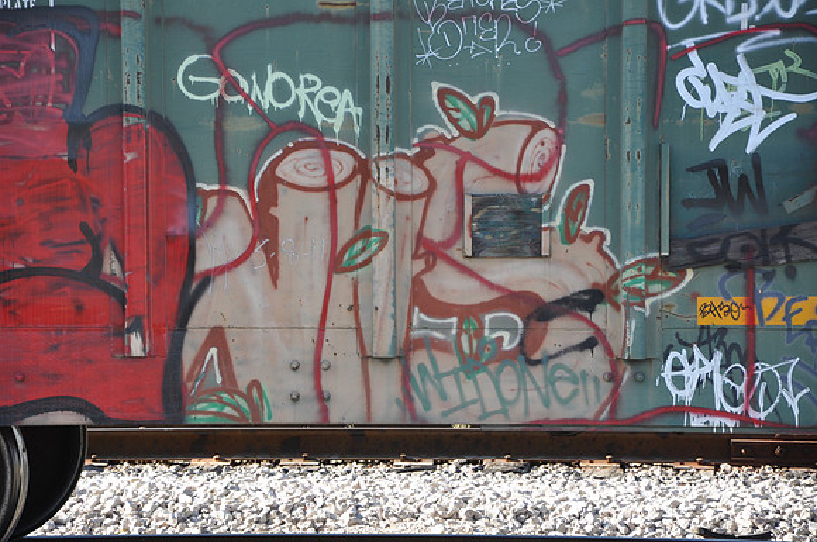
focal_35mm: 158
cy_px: 271
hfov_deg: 13.1
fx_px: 3569
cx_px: 408
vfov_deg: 8.7
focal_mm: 105
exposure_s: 1/125
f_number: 5.6
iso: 200
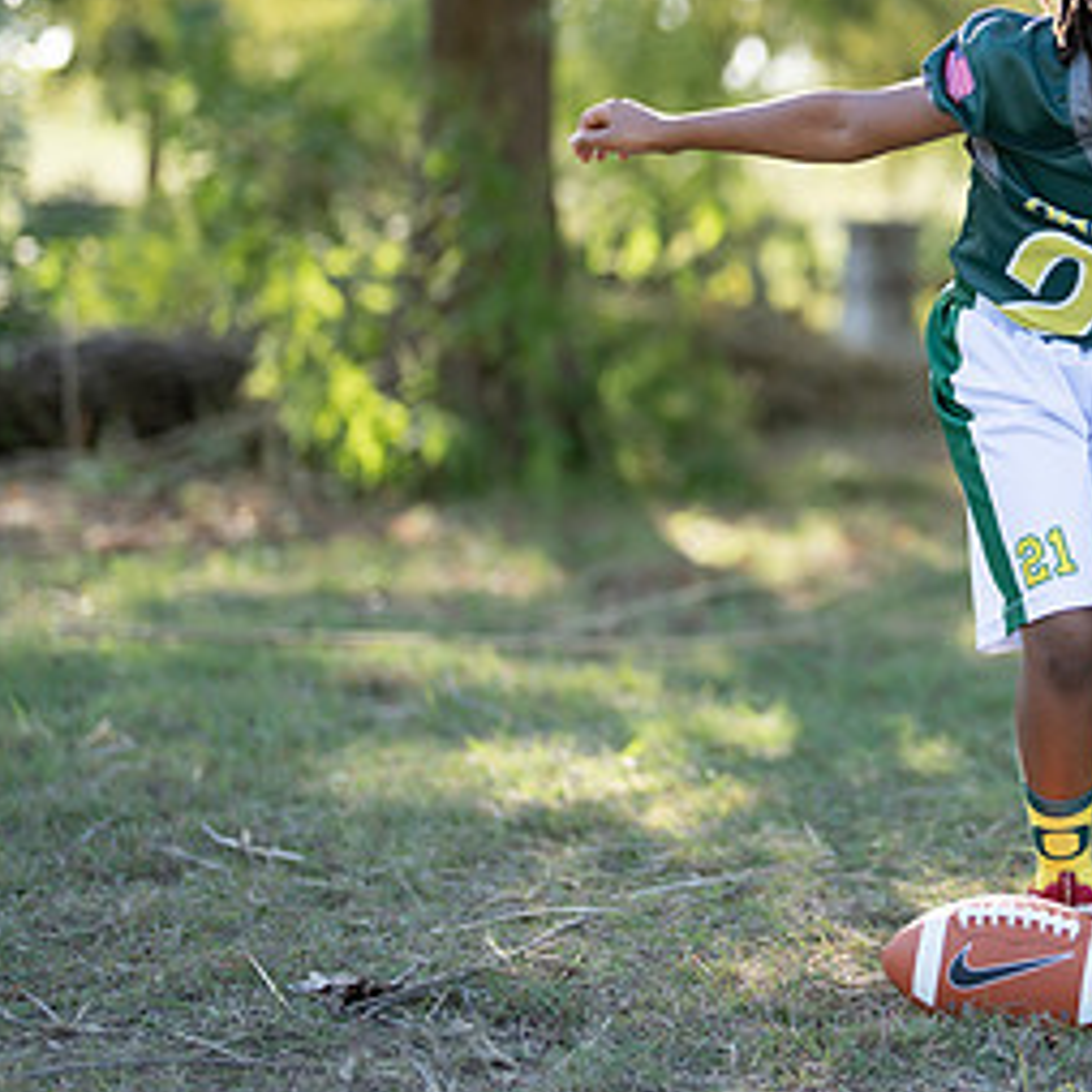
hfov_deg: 16.4
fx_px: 3712
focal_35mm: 104
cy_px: 331
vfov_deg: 16.7
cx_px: 1122
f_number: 1.2
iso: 100
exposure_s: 1/1250
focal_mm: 50
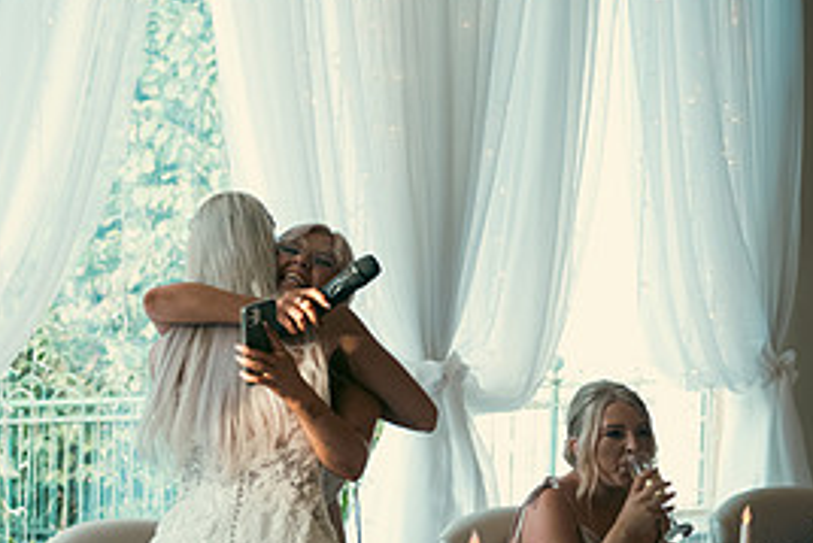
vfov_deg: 15.0
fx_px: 2056
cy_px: 372
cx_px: 30
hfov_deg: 21.7
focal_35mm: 91
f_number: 3.5
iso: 400
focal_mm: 42
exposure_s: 1/160
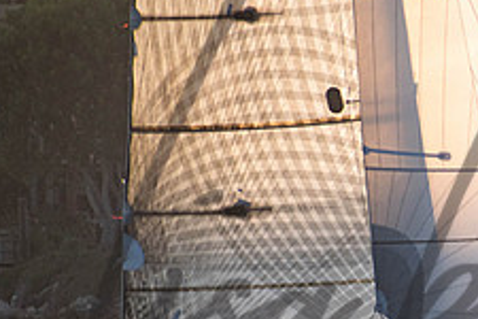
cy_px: 278
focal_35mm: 1161
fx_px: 15414
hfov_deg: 1.8
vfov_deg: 1.2
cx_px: 557
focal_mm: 300
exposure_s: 1/200
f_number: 6.3
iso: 400
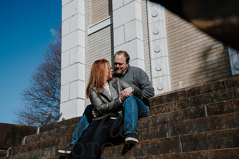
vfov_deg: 26.0
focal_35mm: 52
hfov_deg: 38.2
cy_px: 80
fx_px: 345
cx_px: 120
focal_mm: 52
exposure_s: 1/500
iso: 200
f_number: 11
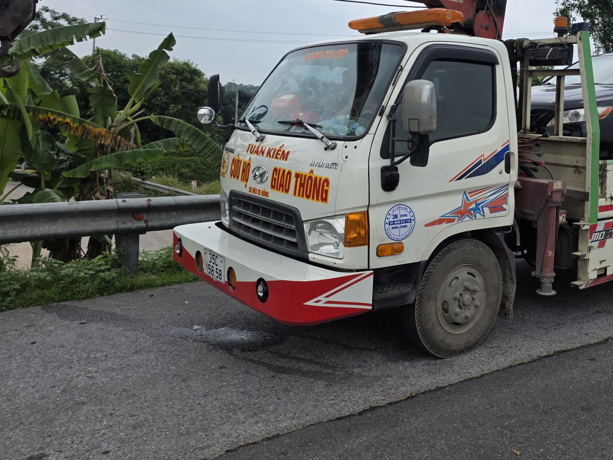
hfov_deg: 50.4
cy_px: 130
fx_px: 620
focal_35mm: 35
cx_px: 463
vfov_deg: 39.9
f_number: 1.7
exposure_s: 1/5017
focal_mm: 6.3
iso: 80
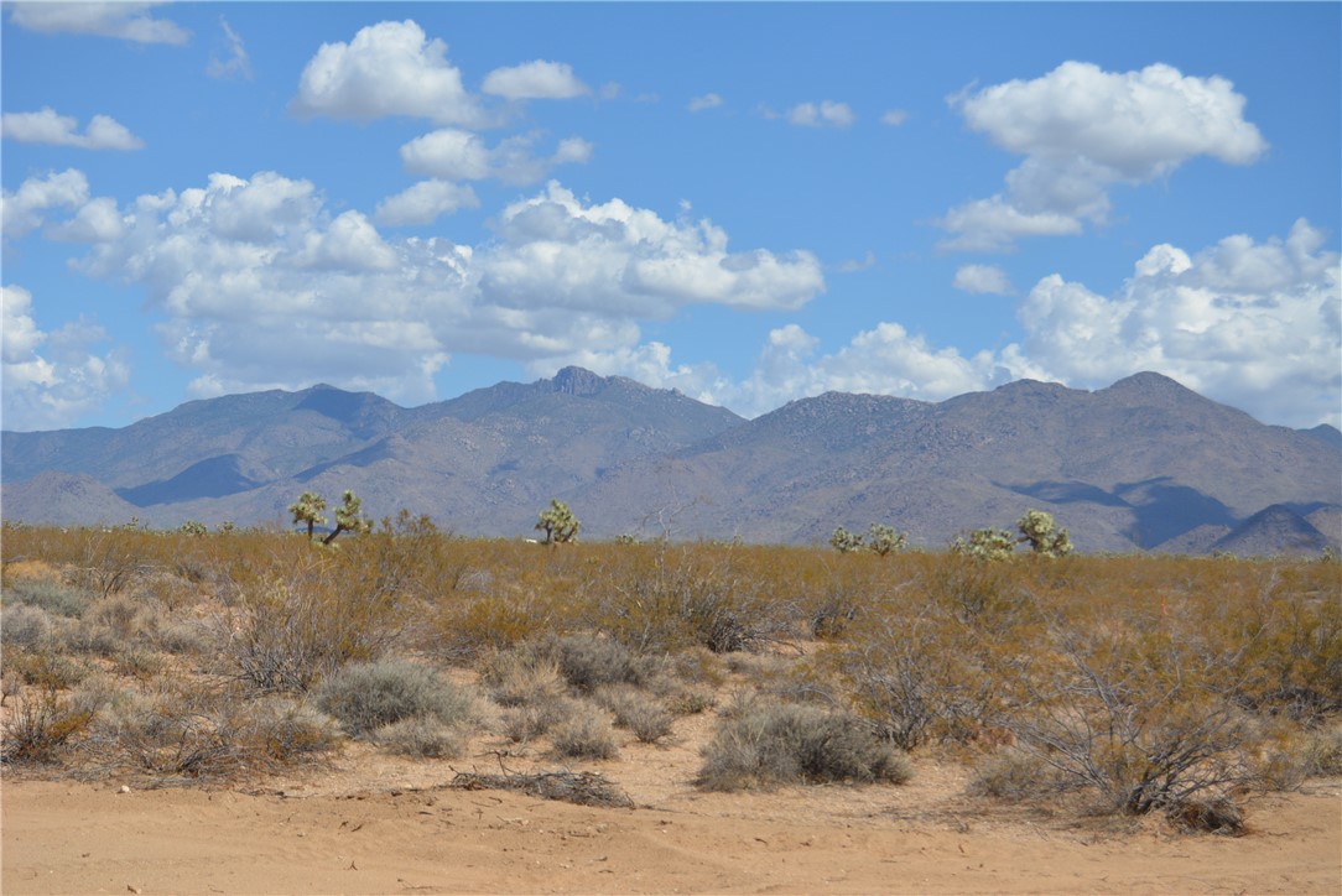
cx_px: 671
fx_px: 3077
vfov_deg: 16.6
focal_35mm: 82
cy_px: 448
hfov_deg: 24.6
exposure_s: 1/2000
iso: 400
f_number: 7.1
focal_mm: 55
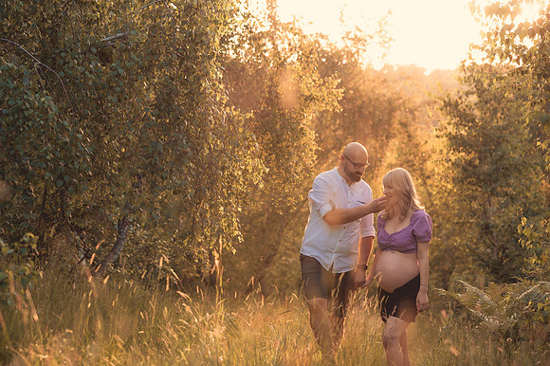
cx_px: 275
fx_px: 1298
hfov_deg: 23.9
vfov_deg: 16.1
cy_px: 183
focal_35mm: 85
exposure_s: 1/400
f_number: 3.2
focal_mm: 85
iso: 400
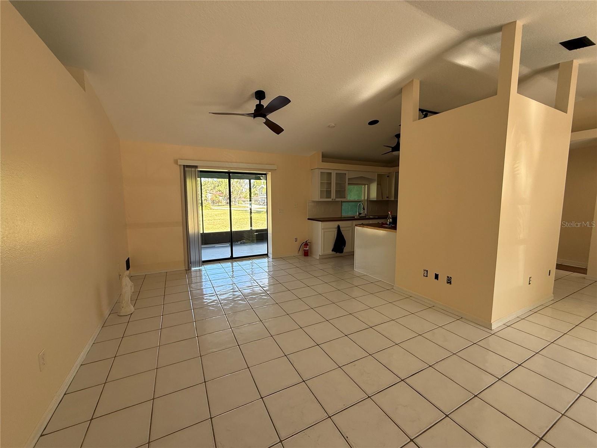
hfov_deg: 102.1
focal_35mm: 14
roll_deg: +0.4
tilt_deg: -5.8
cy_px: 224
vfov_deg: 85.7
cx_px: 298
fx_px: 241
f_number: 2.2
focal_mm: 2.22
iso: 80
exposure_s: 1/99
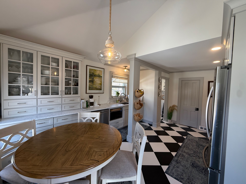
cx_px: 123
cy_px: 92
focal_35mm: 14
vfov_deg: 85.7
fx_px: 99
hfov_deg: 102.1
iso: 125
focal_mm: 2.22
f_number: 2.2
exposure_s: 1/120
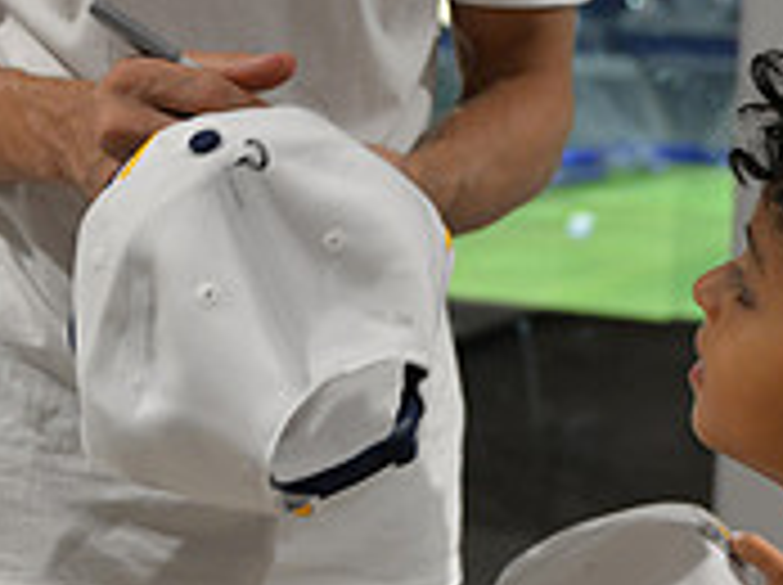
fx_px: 1739
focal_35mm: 77
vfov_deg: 19.0
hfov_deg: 25.3
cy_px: 173
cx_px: 284
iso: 800
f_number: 2.8
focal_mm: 24
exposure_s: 1/80
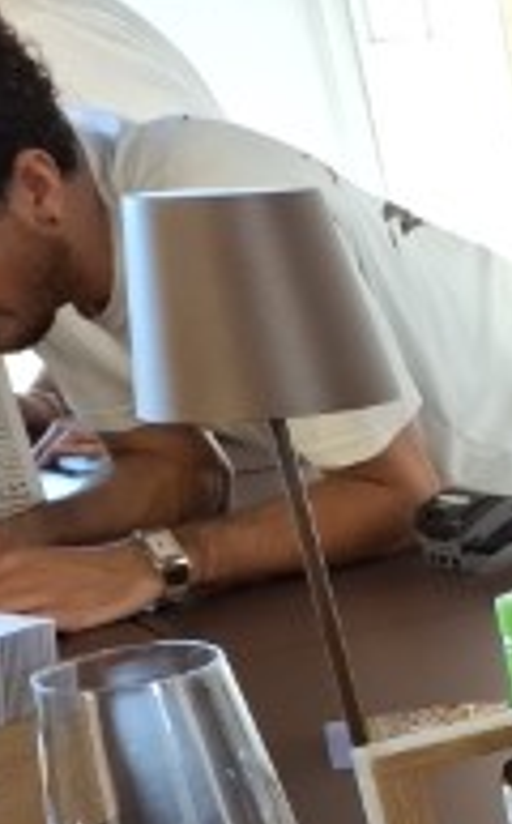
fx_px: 1815
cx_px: 1207
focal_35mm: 81
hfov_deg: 12.7
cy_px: 1008
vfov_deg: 23.2
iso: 320
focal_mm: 5.54
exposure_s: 1/33
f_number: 1.8
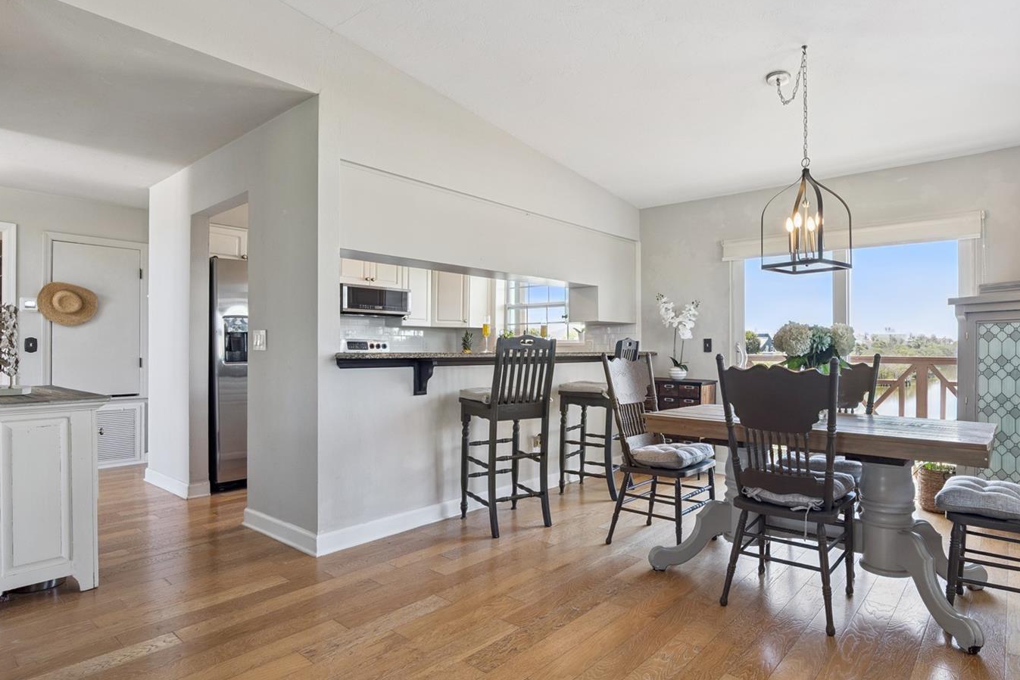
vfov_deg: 64.6
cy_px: 345
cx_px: 594
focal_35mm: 19
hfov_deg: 86.2
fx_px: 538
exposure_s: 1/40
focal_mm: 16
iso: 800
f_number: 10
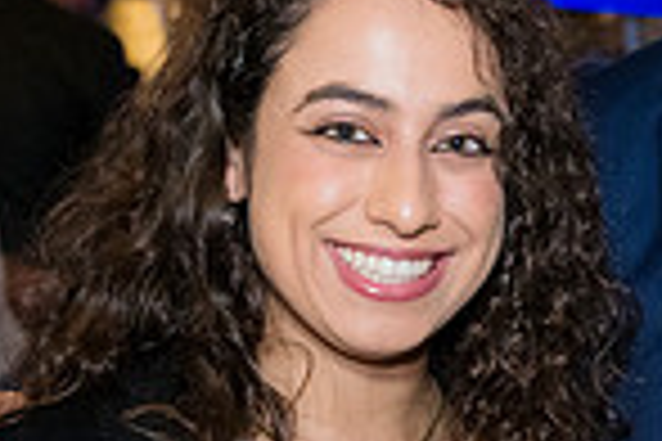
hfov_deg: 14.2
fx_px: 2537
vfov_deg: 9.9
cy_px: 344
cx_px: 896
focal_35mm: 138
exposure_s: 1/125
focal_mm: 35
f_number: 4
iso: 3200
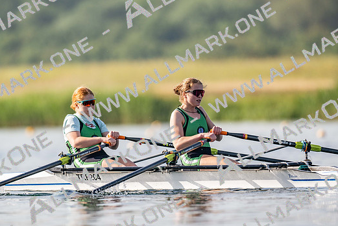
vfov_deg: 2.1
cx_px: 161
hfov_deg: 3.1
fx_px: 6275
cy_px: 124
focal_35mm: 668
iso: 250
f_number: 5
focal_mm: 600
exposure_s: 1/2500
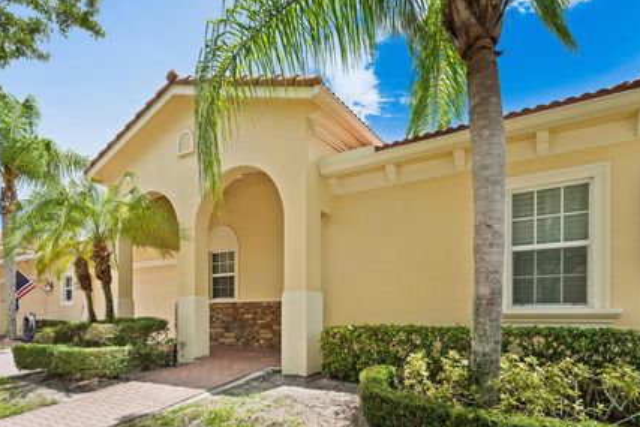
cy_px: 317
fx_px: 373
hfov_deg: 81.2
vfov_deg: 56.8
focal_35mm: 21
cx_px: 309
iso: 250
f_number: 9
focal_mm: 14
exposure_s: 1/320
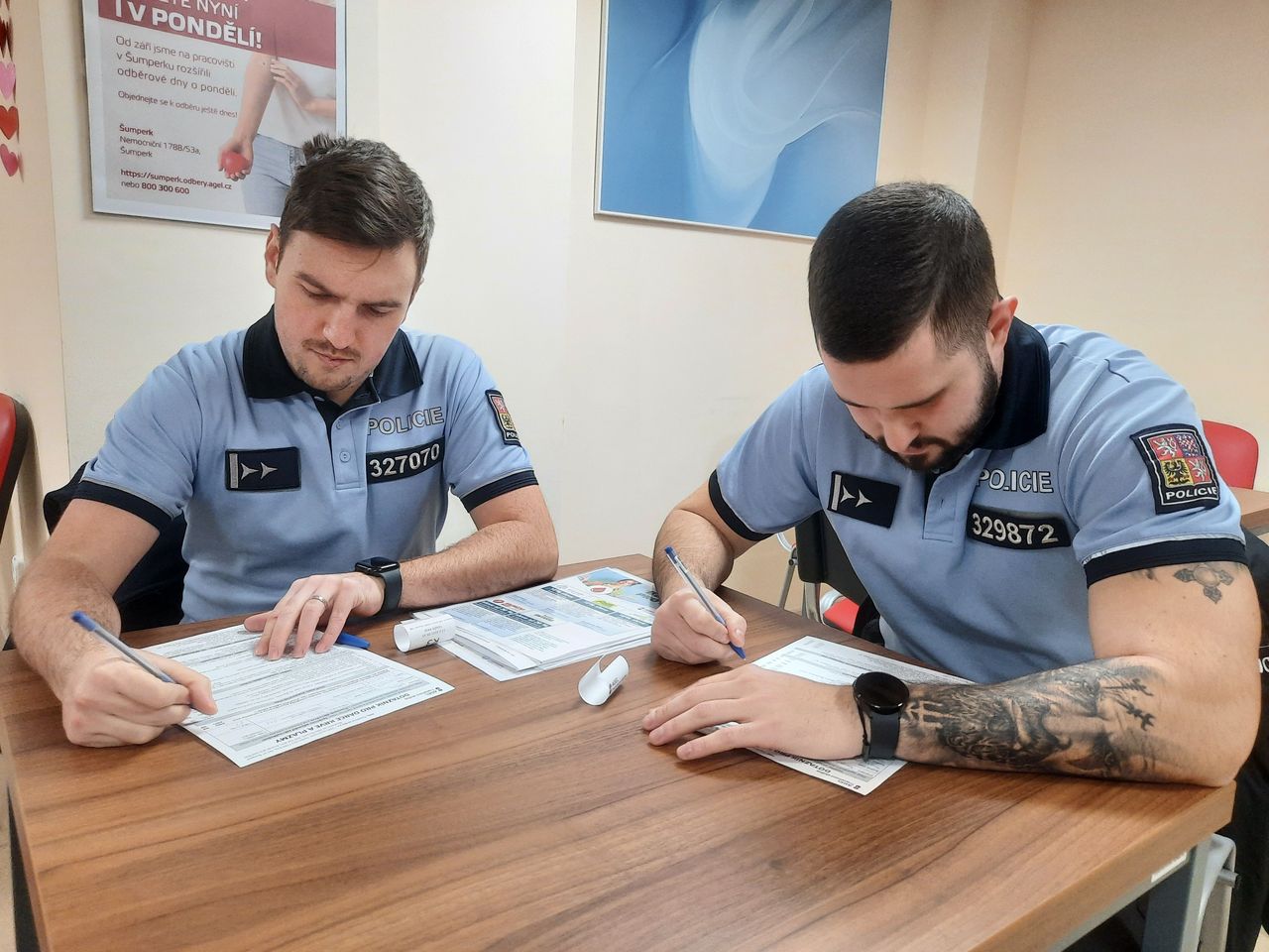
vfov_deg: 54.9
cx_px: 634
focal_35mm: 25
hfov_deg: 69.4
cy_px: 476
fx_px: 916
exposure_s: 1/60
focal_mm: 4.6
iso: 320
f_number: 2
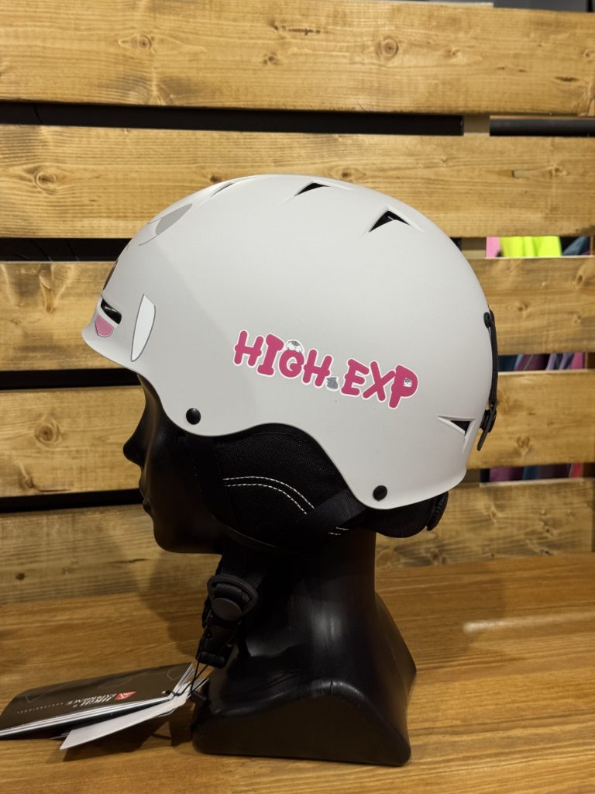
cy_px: 397
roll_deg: +0.3
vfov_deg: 39.7
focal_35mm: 48
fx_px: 1100
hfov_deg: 30.3
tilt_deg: -9.4
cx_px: 298
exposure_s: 1/50
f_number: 1.78
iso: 100
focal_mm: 6.76
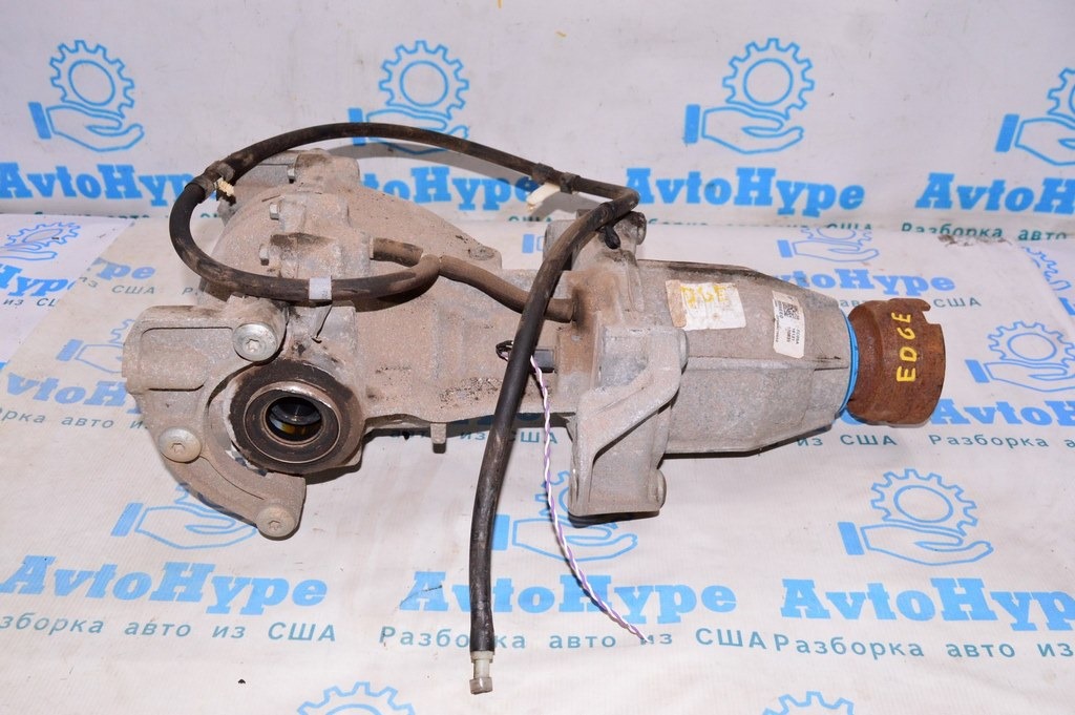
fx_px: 985
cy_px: 358
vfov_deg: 39.9
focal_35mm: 33
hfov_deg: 57.3
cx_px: 538
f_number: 8
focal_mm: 22
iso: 1600
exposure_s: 1/200
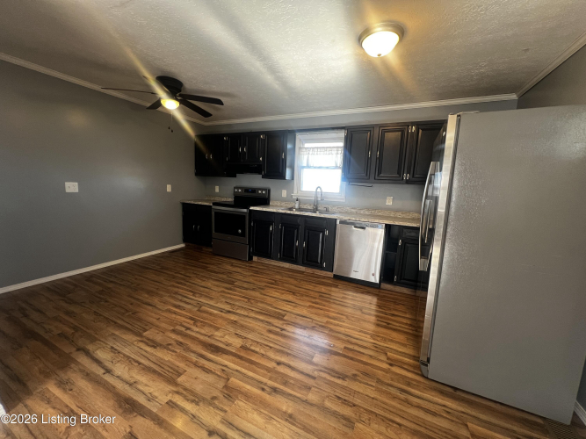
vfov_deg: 89.9
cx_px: 293
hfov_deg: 106.2
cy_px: 220
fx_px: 220
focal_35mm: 13
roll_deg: -2.1
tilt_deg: -7.5
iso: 125
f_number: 1.8
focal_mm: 1.57
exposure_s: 1/60
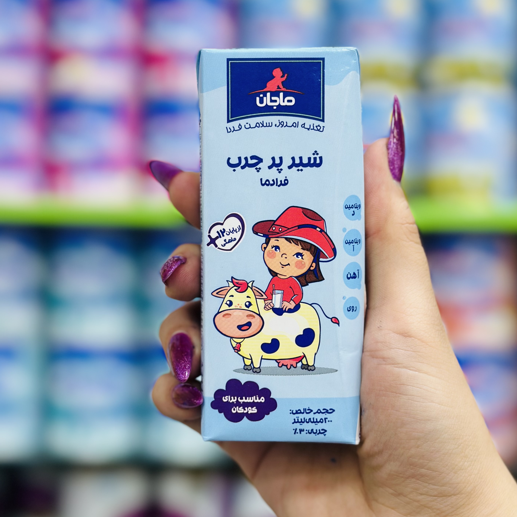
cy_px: 262
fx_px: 1031
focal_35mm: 61
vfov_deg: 28.2
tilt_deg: +1.4
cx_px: 275
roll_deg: -1.5
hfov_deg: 28.2
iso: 80
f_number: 1.78
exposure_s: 1/100
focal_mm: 6.86
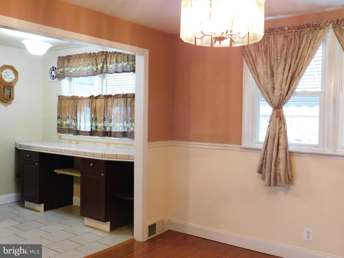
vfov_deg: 39.7
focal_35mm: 36
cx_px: 172
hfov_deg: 51.4
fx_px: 358
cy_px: 129
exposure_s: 1/13
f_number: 3.5
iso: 400
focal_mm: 6.3
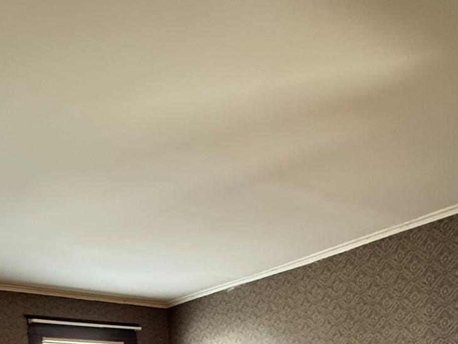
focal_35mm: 39
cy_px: 455
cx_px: 171
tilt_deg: -4.4
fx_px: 516
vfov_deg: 29.3
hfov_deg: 47.4
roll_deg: +2.4
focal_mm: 2.22
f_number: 2.2
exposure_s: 1/60
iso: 640
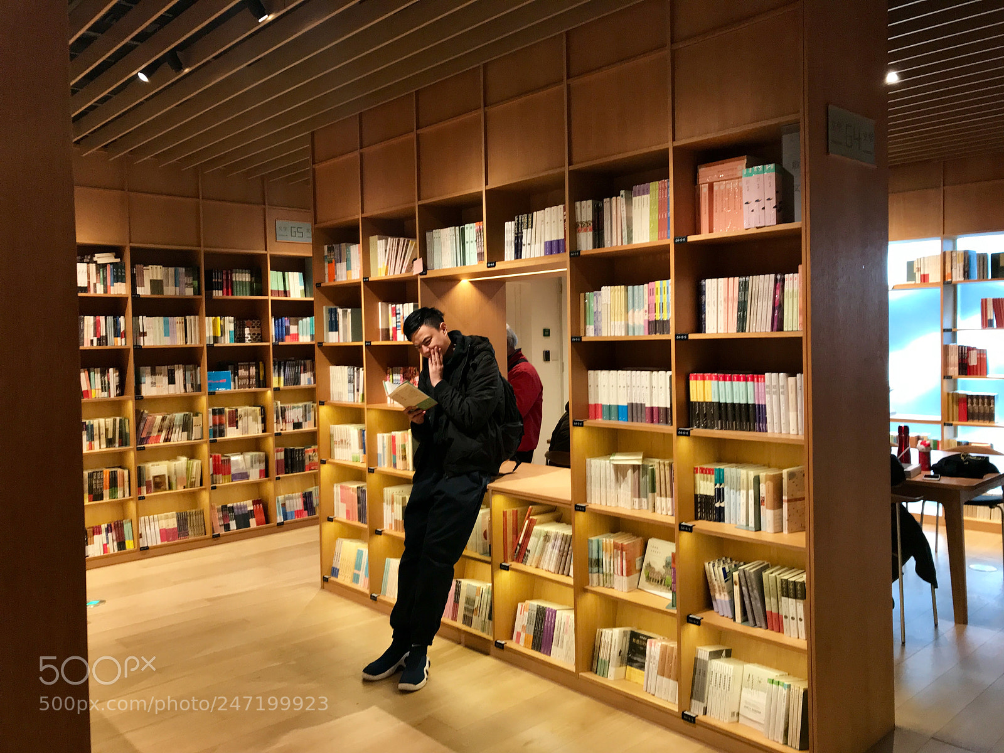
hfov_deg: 63.4
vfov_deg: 49.7
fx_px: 812
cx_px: 502
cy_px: 376
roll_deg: +1.6
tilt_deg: -1.4
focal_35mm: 28
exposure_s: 1/33
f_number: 1.8
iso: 64
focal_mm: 3.99
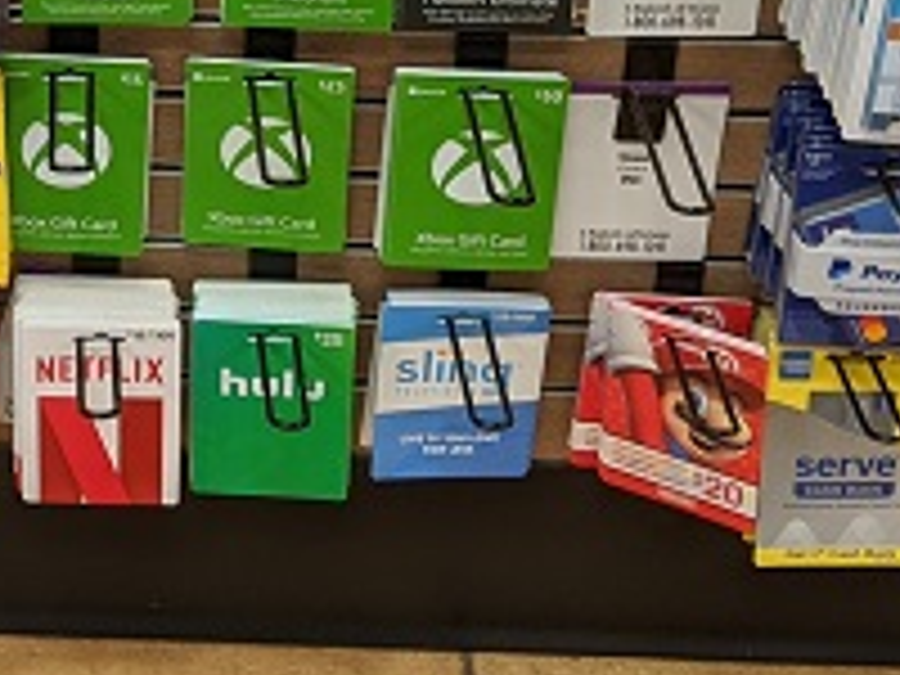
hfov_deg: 18.7
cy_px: -418
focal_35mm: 101
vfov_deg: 13.6
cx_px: -72
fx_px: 2626
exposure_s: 1/40
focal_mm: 4.44
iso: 72
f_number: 1.8
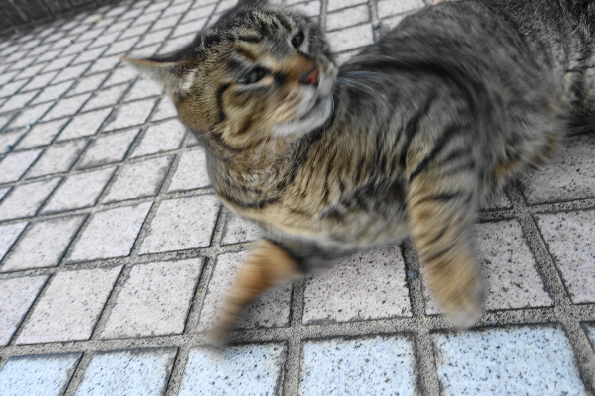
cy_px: 198
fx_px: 397
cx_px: 298
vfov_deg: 53.1
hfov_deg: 73.7
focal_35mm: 24
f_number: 2.8
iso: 125
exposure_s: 1/60
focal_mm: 8.8
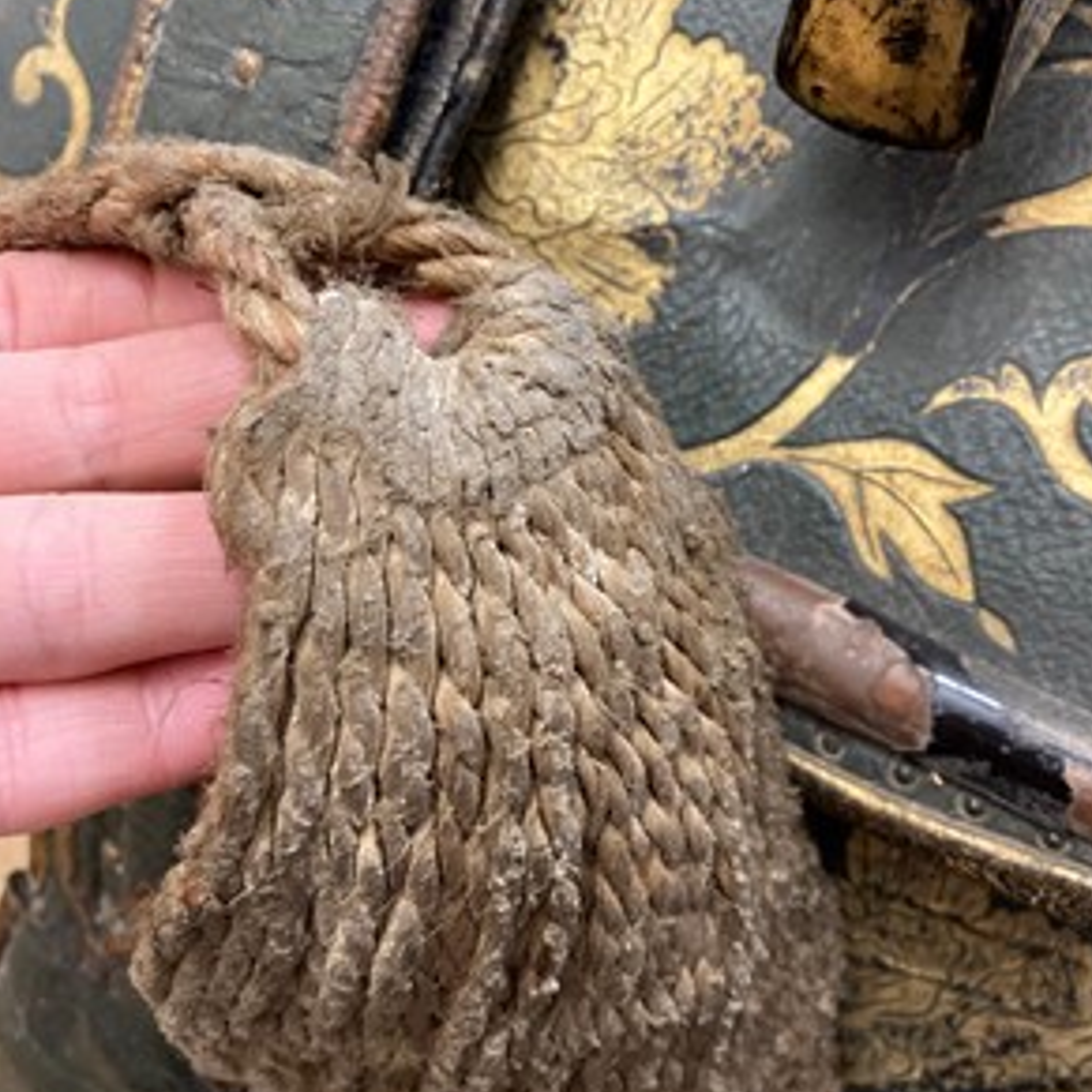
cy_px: 518
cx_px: 548
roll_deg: -9.7
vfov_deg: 48.4
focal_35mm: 34
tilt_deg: -36.7
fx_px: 1213
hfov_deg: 48.5
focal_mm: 3.99
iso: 250
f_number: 1.8
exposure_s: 1/33
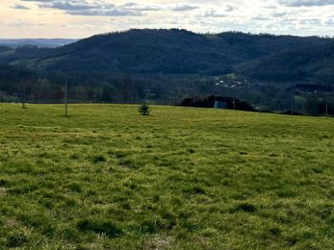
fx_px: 579
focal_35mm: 60
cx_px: 198
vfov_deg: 23.9
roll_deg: -1.2
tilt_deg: +0.1
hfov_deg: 32.1
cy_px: 40
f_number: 1.6
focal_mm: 5.1
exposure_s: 1/9091
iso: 50
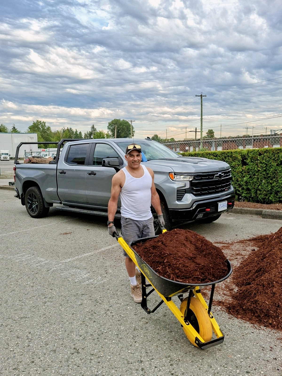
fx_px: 250
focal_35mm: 23
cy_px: 188
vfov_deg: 73.9
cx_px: 141
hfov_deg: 58.9
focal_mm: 5.54
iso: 50
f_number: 1.8
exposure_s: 1/914
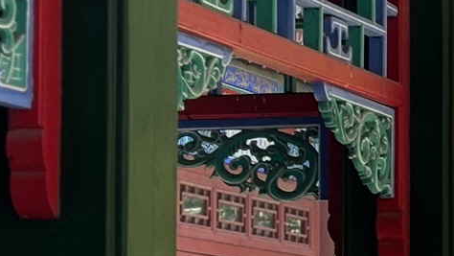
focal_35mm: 239
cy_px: 243
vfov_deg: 5.1
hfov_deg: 8.7
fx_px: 2878
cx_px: 770
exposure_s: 1/495
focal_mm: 5.96
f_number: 1.6
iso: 32
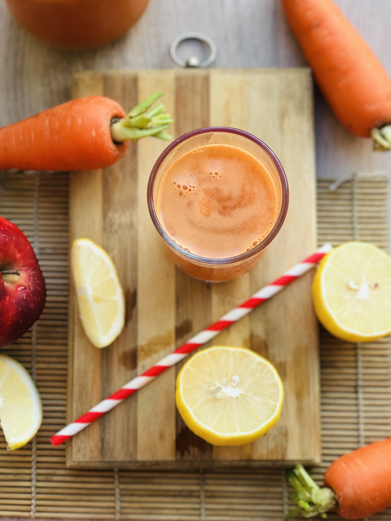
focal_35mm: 66
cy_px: 222
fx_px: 994
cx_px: 207
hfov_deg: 22.3
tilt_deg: -81.7
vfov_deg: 29.3
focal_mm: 6.6
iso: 32
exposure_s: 1/120
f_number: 2.8
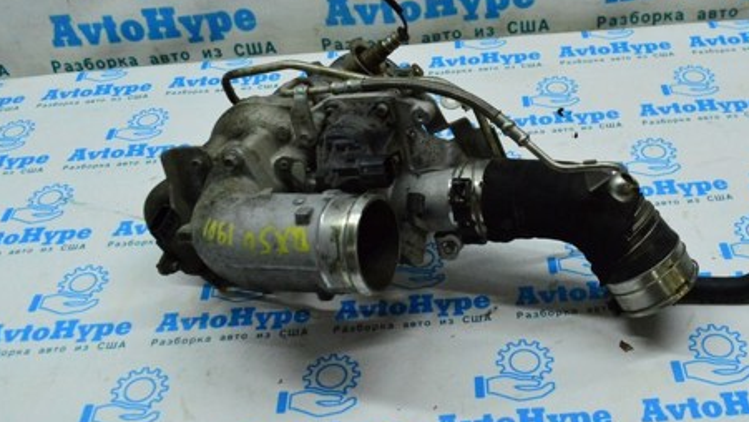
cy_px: 155
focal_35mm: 47
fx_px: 929
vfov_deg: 25.5
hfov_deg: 43.7
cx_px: 448
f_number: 6.3
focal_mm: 21
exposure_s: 1/640
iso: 6400
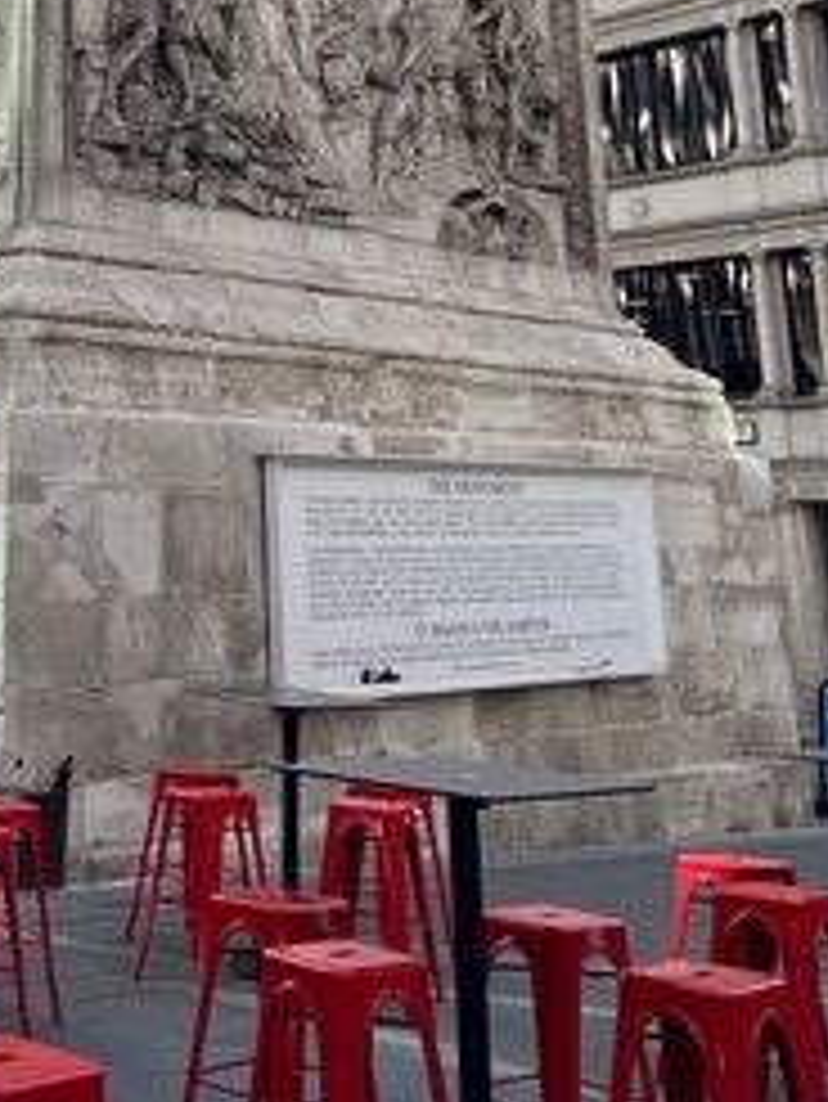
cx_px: 56
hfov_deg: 26.5
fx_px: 1689
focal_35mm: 53
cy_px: 45
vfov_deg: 33.6
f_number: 1.6
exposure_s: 1/742
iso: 50
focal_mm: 5.1
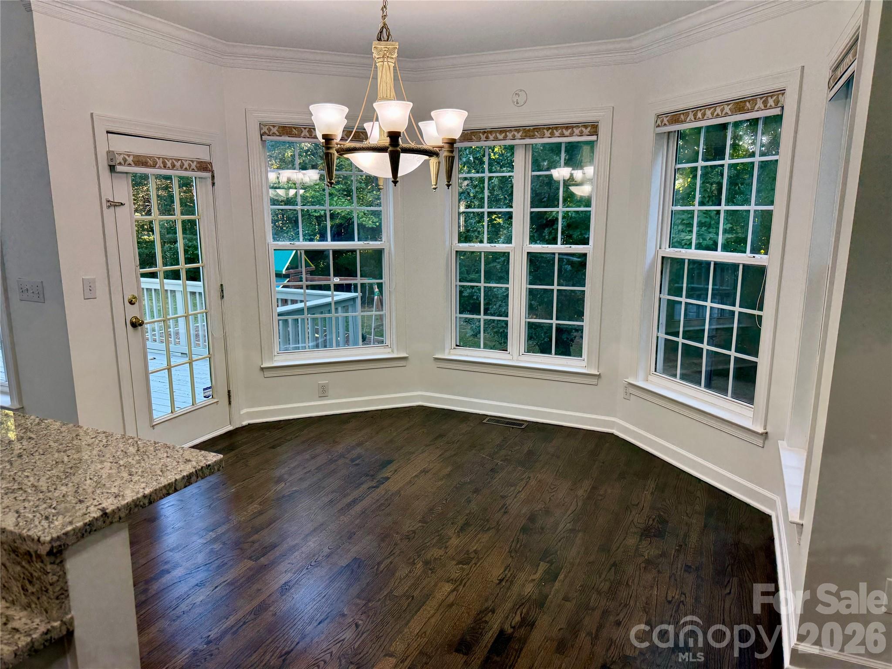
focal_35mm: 24
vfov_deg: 56.8
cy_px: 334
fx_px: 618
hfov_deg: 71.6
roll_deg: +0.0
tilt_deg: -11.2
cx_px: 446
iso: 200
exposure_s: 1/152
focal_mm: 6.76
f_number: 1.78
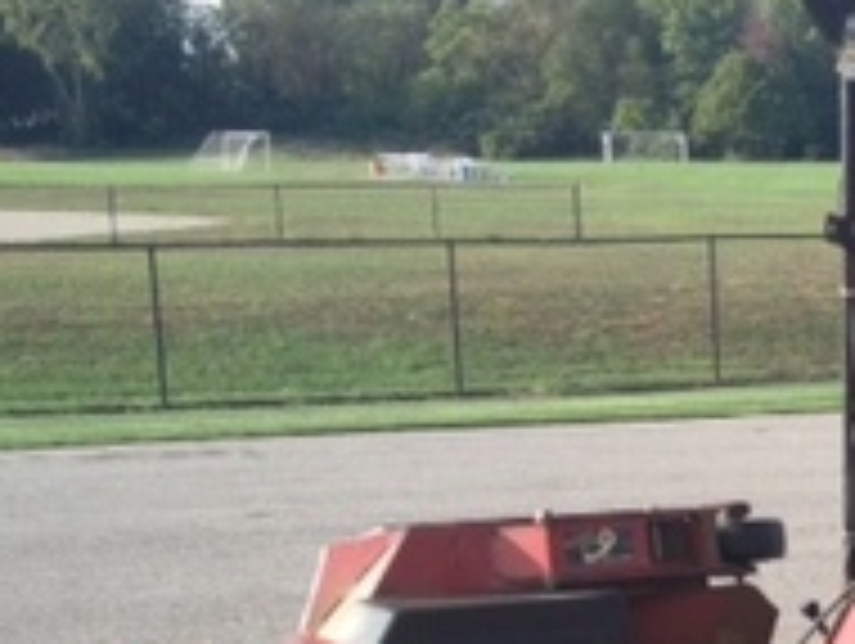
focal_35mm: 100
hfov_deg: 18.6
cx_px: 1022
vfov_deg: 14.5
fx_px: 2473
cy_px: 694
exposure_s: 1/412
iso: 50
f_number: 2.4
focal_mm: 4.28
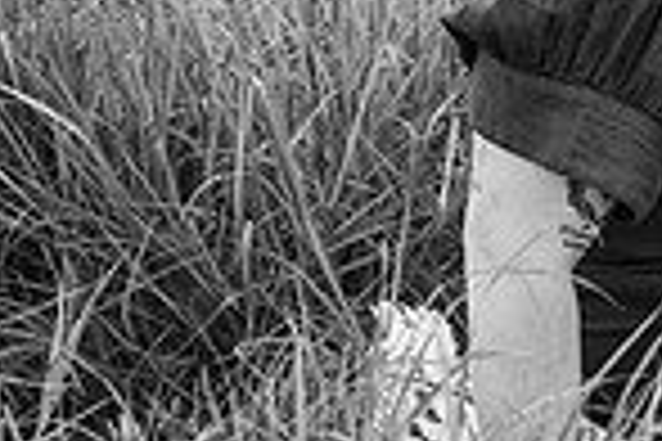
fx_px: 3494
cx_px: 1009
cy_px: 88
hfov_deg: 10.4
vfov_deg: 7.2
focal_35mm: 190
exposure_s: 1/500
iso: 320
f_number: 3.2
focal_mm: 48
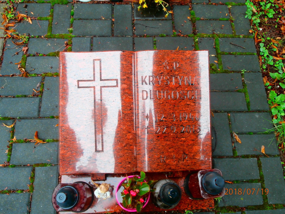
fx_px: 247
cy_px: 107
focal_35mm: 30
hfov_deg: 60.0
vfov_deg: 46.8
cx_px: 142
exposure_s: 1/30
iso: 200
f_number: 3.5
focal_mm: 5.36
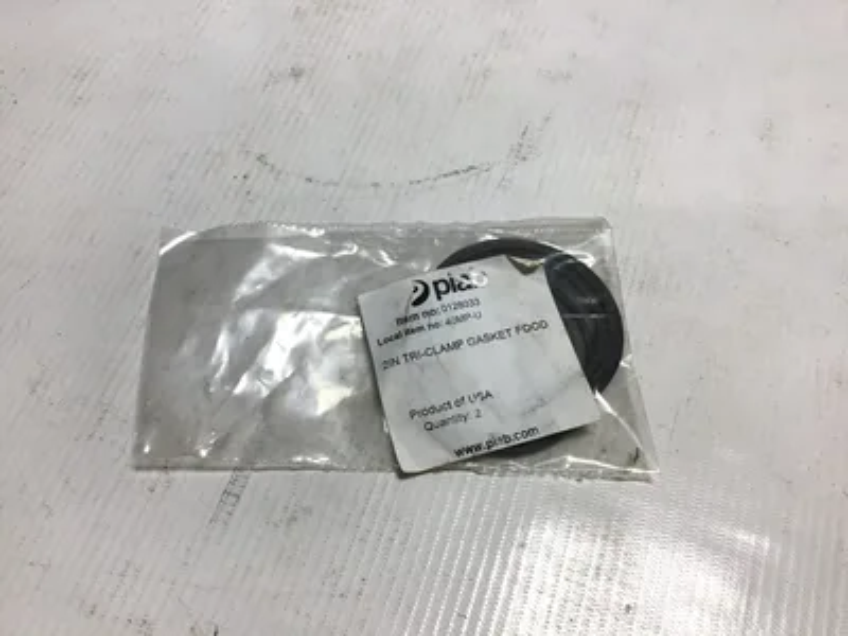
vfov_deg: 45.4
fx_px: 759
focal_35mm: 31
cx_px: 424
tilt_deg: -63.7
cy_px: 318
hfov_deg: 58.4
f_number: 2.4
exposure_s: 1/264
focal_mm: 3.3
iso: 25
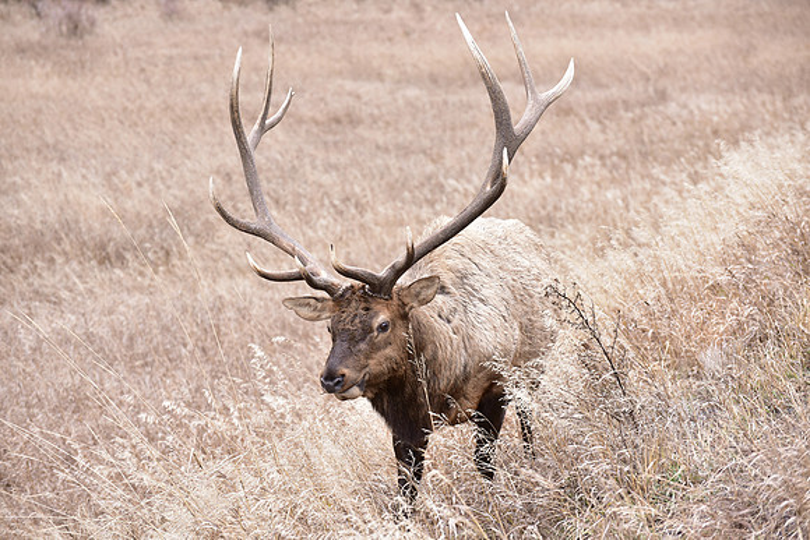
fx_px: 3038
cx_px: 405
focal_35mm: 135
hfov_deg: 15.2
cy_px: 270
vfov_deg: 10.2
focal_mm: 135
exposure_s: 1/160
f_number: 6.3
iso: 1000
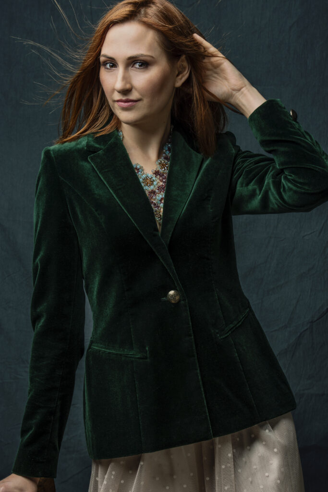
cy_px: 246
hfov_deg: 9.2
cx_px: 164
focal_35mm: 150
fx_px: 2049
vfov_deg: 13.7
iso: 100
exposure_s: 1/200
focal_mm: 100
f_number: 8
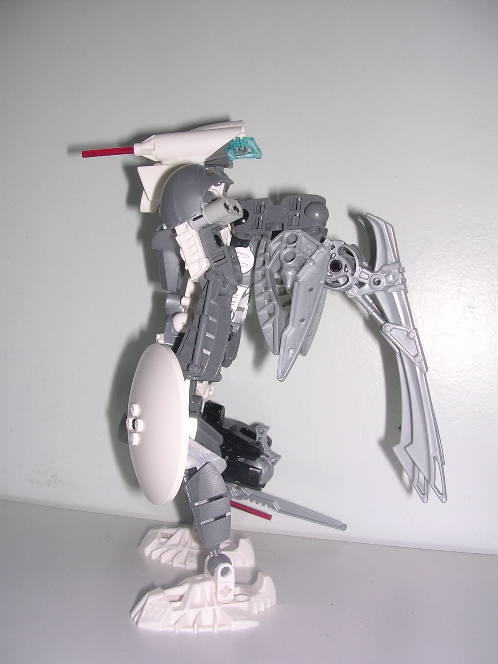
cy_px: 332
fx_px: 729
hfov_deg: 37.7
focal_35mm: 38
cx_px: 249
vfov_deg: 49.0
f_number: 2.8
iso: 100
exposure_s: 1/60.1
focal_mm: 5.8
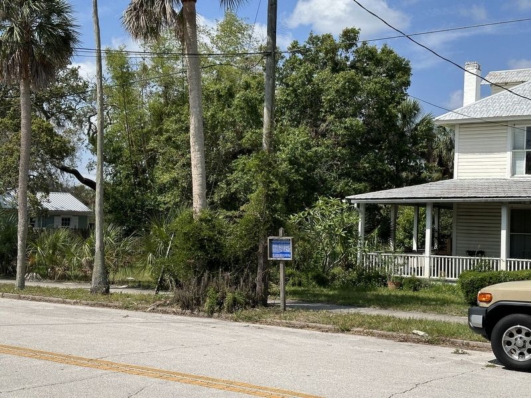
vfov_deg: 30.3
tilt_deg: +1.1
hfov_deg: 39.7
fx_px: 736
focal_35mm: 48
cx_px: 266
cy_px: 199
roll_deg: -1.4
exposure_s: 1/3597
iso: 64
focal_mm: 6.86
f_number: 1.78
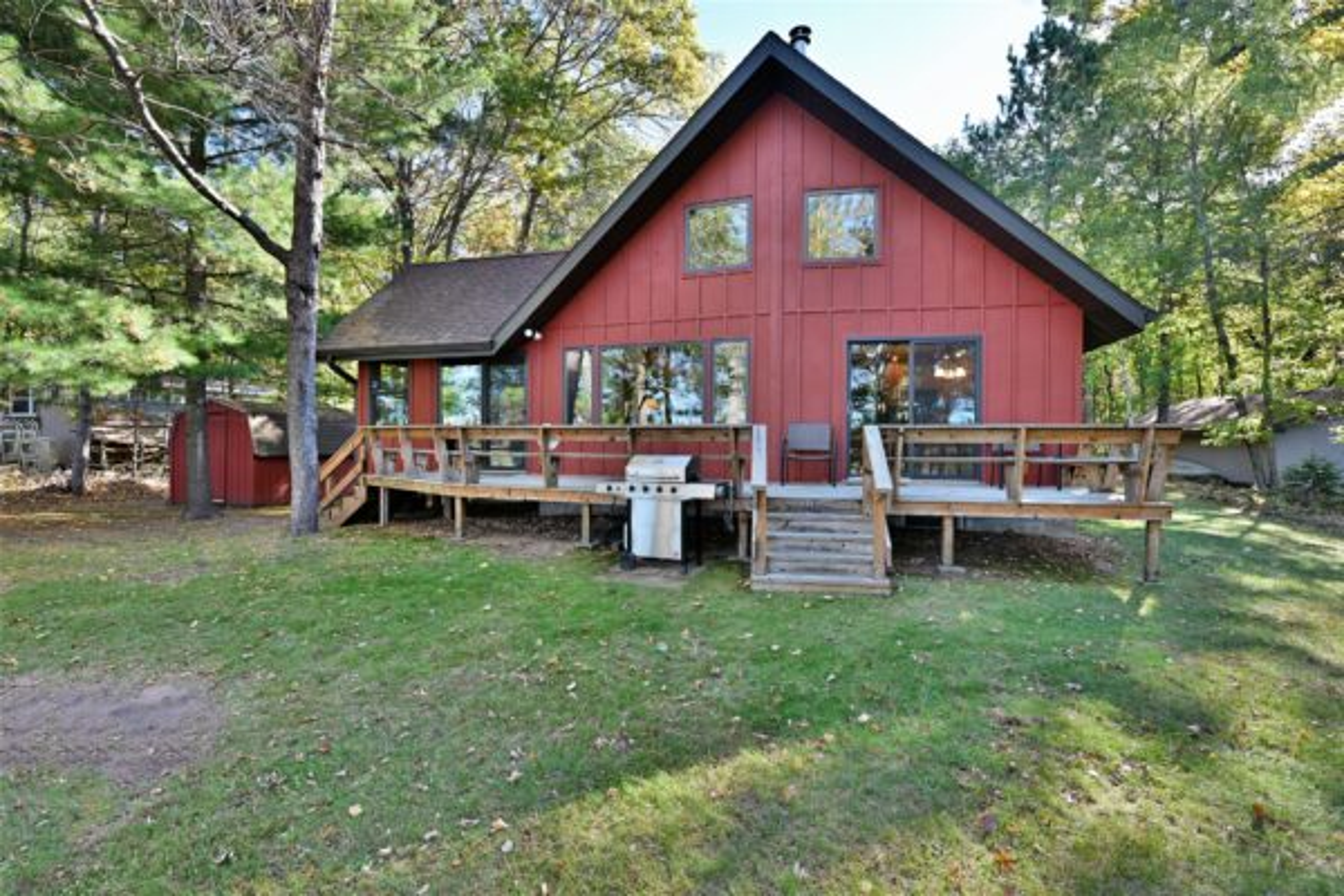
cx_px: 672
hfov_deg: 95.0
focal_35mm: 16
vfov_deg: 72.1
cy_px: 448
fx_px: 616
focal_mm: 16.5
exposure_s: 1/40
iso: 100
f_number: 5.6
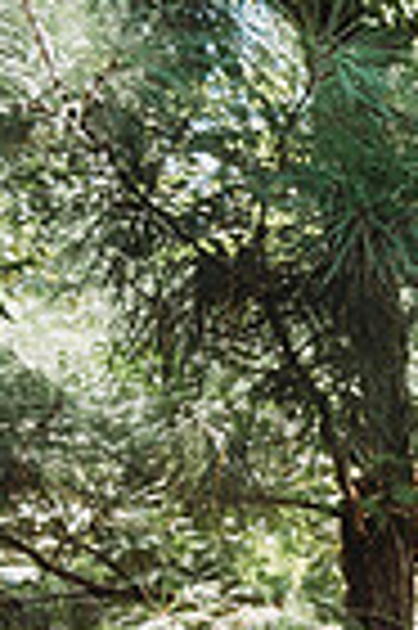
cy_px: 848
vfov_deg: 16.1
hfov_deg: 9.3
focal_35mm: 120
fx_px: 2095
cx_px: 1218
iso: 200
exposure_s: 1/100
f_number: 5
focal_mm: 29
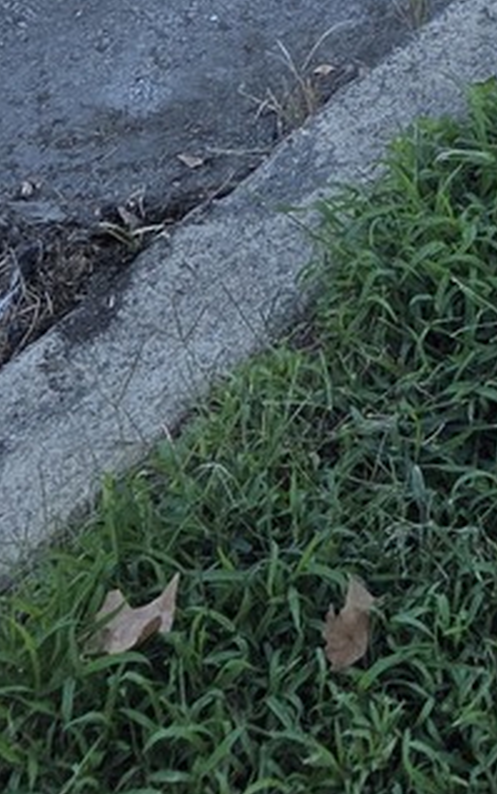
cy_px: -327
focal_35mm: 92
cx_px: 574
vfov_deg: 20.0
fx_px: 1992
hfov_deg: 13.9
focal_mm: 5.4
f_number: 1.8
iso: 80
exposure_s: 1/1946
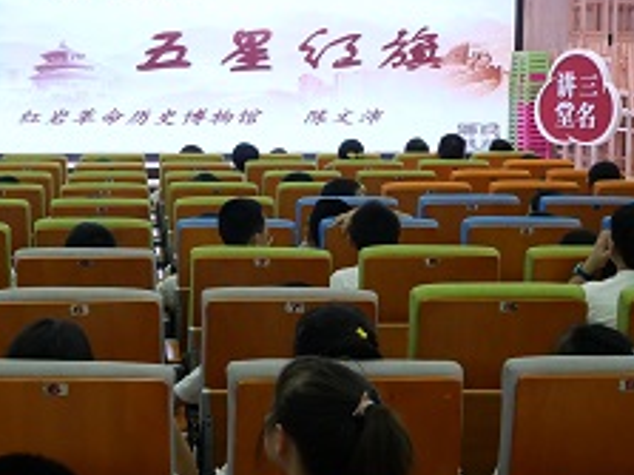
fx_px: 1355
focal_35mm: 74
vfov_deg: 19.9
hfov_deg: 26.1
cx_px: 168
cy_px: 228
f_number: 6.3
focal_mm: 15
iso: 1250
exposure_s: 1/60
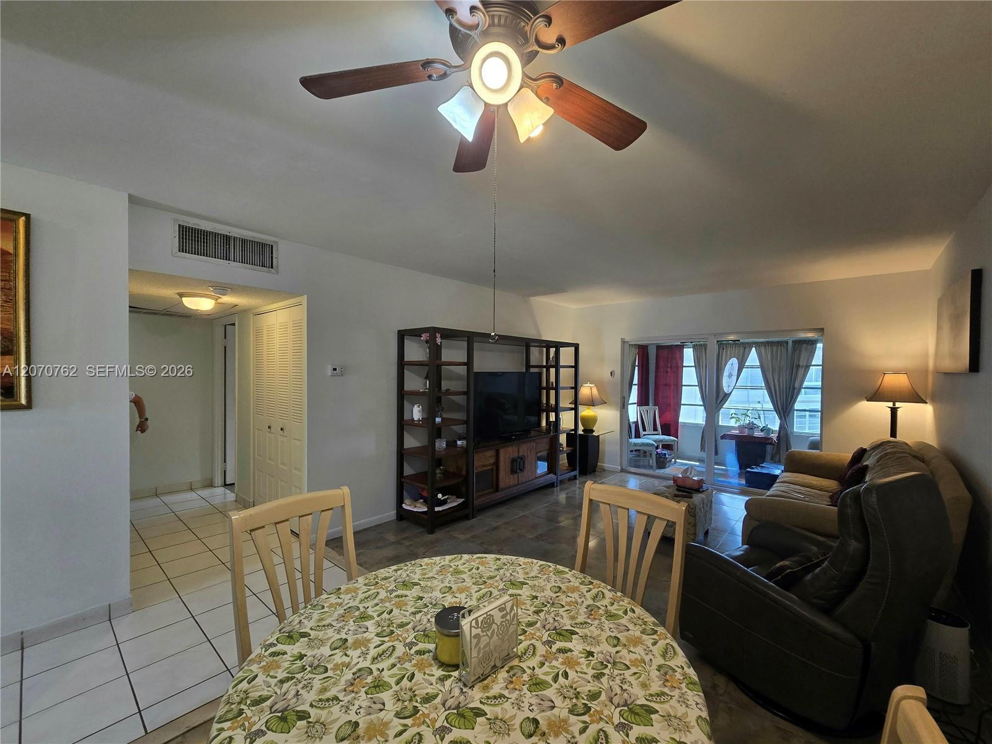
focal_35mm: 13
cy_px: 372
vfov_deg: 89.9
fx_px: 373
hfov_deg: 106.2
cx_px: 496
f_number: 2.2
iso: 160
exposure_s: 1/60.2
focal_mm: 2.2
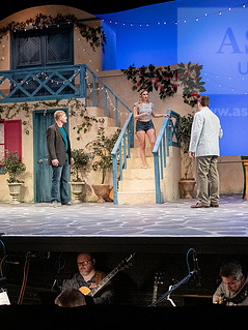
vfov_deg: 34.3
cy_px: 133
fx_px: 535
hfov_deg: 26.0
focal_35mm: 56
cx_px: 146
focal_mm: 32
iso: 3200
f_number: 3.2
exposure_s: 1/250
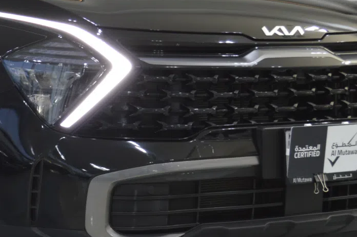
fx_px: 1367
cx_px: -12
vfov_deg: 9.9
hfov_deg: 14.6
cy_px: 100
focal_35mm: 138
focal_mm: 32
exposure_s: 1/40
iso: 400
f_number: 4.8
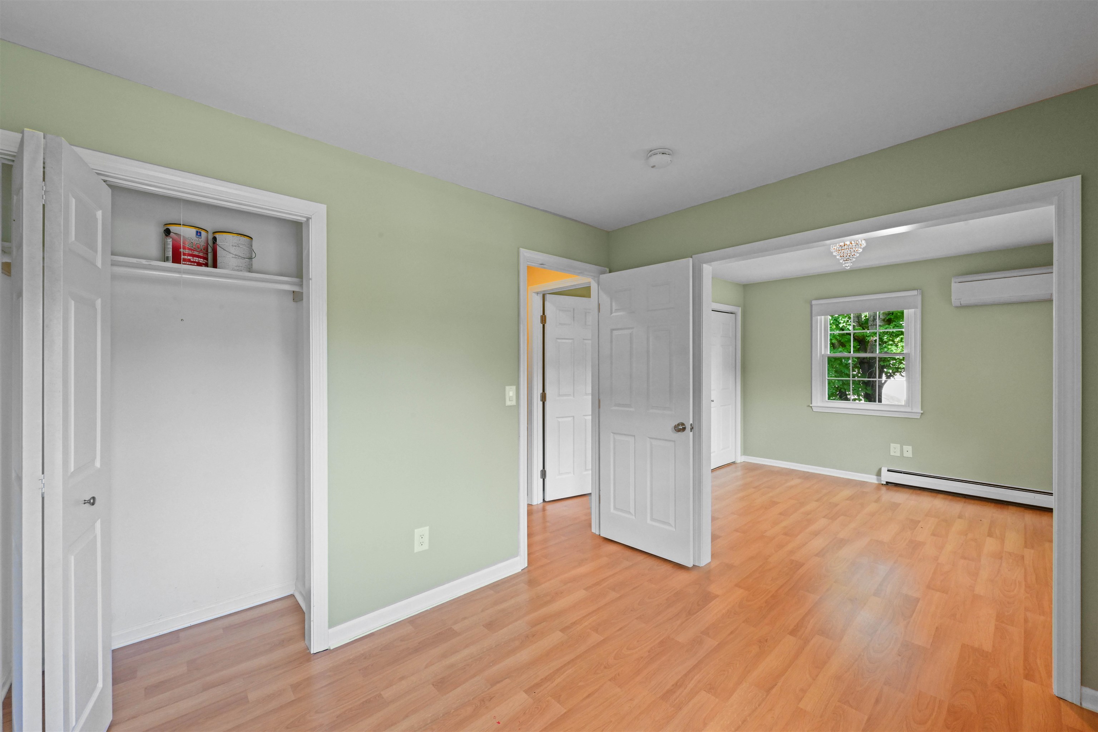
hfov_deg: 104.3
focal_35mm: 14
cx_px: 549
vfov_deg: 81.2
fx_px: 427
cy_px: 366
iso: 2000
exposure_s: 1/13
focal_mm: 14
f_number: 14
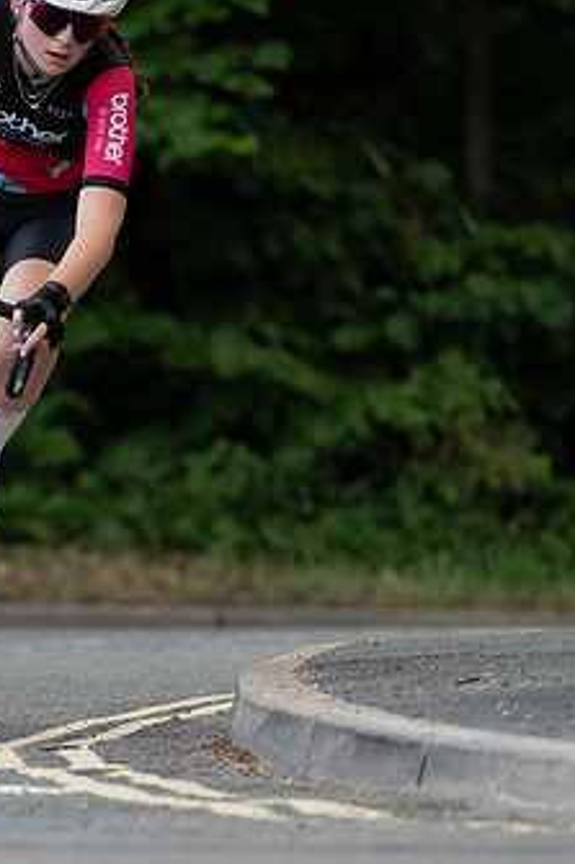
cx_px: -159
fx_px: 11295
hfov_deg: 2.9
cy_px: 547
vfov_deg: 4.4
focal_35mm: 471
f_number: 3.2
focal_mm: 200
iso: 1000
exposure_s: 1/800
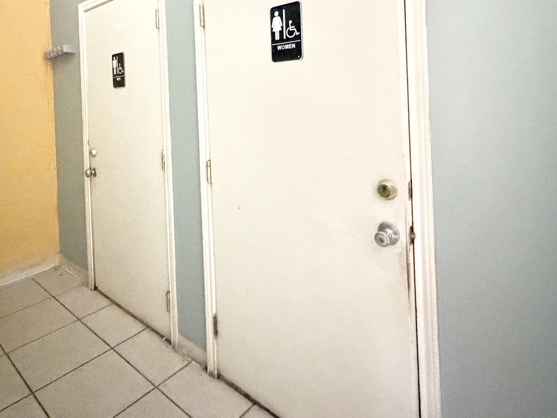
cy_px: 100
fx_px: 370
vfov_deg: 55.7
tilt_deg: -0.2
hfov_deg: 73.2
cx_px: 226
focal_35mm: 23
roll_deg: +2.4
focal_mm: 2.22
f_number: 2.2
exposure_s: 1/39
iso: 1600
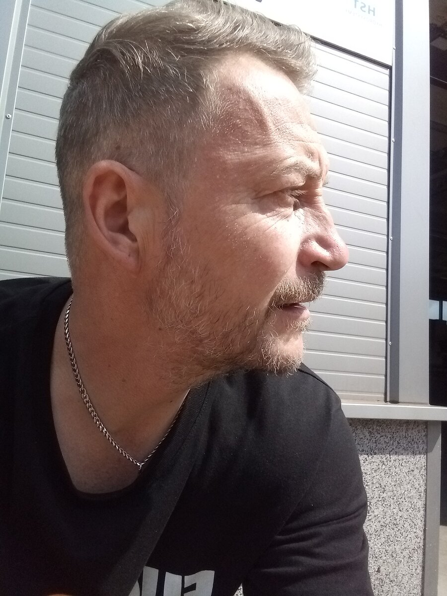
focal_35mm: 26
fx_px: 448
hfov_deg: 53.1
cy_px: 298
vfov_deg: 67.3
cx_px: 224
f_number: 2.2
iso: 118
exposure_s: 1/1131
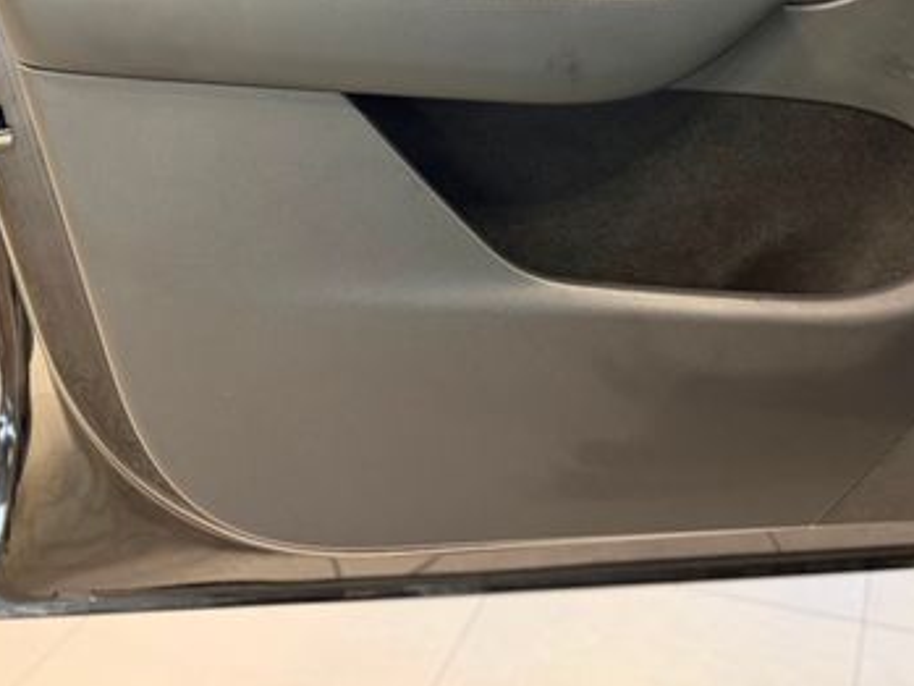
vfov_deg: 31.5
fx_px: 1162
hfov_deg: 42.5
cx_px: 592
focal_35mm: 44
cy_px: 79
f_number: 1.78
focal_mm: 6.76
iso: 400
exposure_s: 1/60
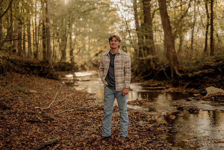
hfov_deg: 39.6
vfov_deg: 27.0
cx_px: 112
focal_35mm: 50
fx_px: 311
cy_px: 75
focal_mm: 50
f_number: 1.4
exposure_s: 1/320
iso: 200
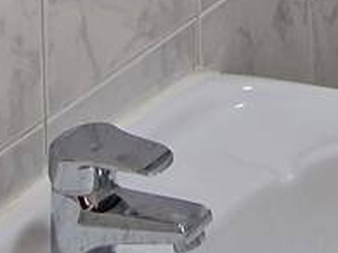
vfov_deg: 10.7
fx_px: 976
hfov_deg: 18.5
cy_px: -479
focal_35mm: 100
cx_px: 419
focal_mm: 2.2
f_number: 2.2
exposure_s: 1/50
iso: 160
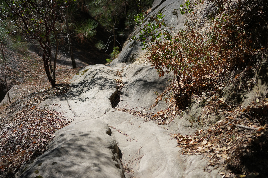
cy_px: 89
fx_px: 372
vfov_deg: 27.0
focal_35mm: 50
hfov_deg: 39.6
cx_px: 134
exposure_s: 1/1600
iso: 250
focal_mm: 50
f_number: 4.5
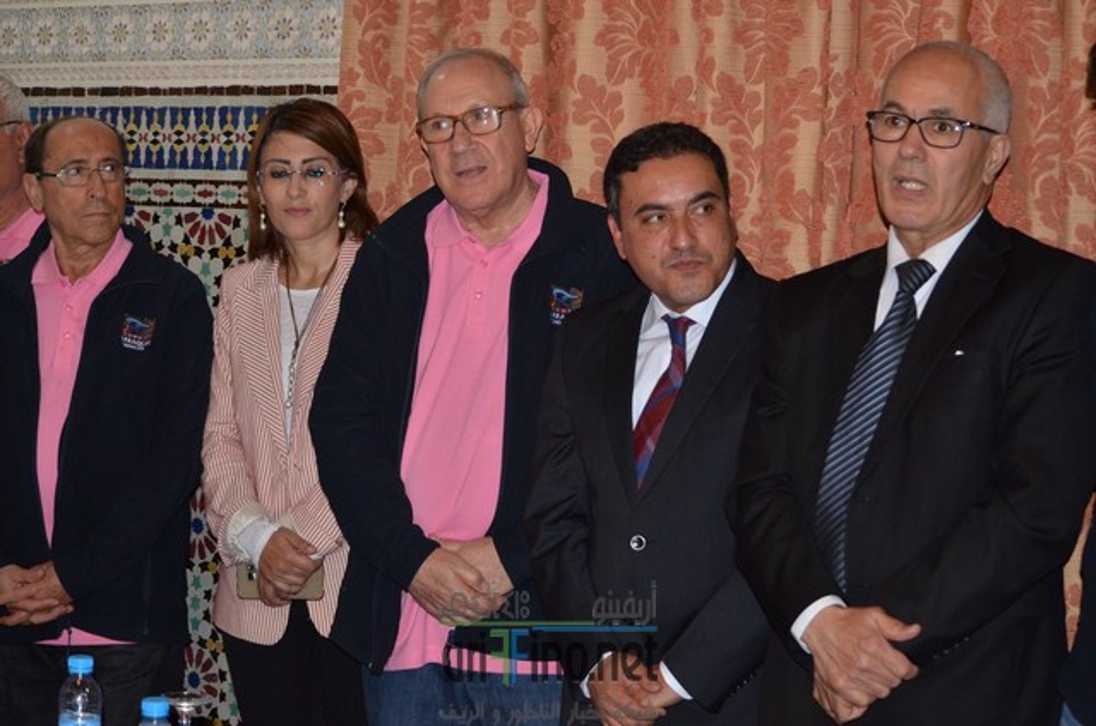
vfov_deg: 16.5
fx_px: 2507
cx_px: 548
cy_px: 363
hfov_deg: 24.7
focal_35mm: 82
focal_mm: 55
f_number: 4.5
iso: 800
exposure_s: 1/60
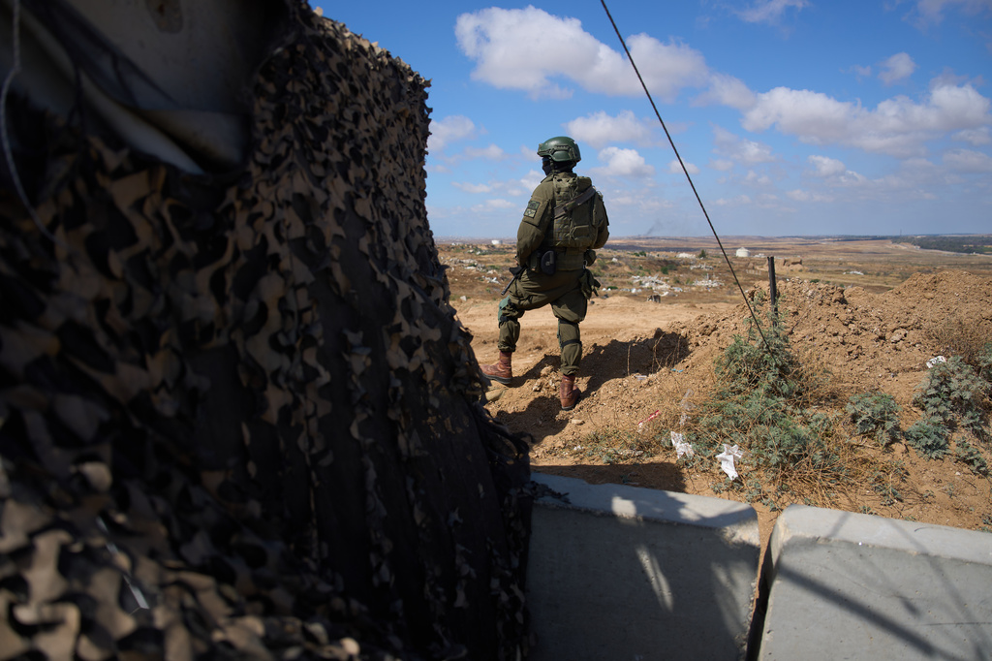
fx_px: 661
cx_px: 496
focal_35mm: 24
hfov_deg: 73.8
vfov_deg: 53.1
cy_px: 330
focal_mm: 24
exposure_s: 1/1250
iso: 50
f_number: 2.8
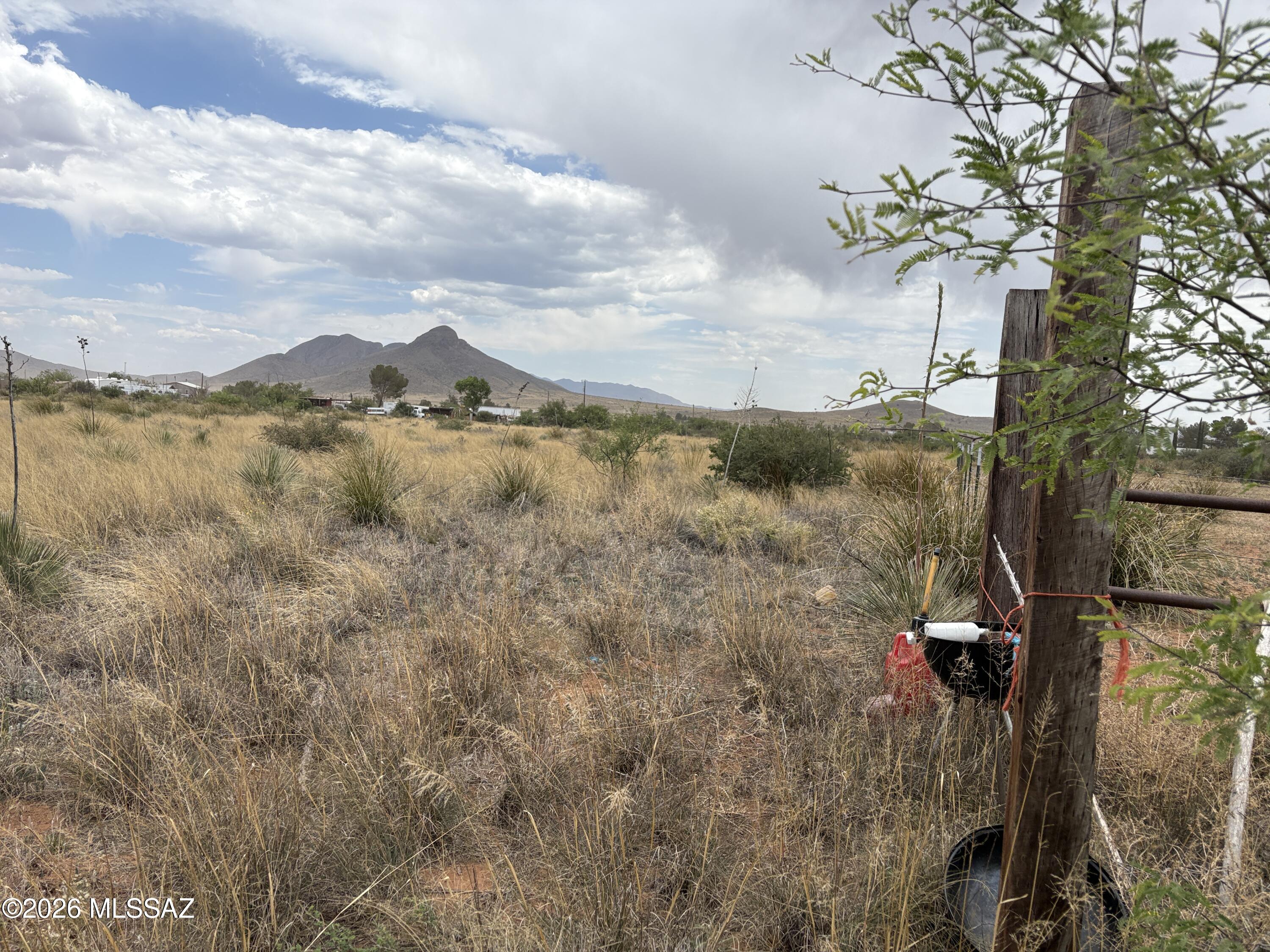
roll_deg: -3.9
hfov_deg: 67.3
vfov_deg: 53.1
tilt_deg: -4.2
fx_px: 954
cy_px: 476
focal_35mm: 26
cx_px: 635
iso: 50
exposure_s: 1/4065
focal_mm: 5.96
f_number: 1.6
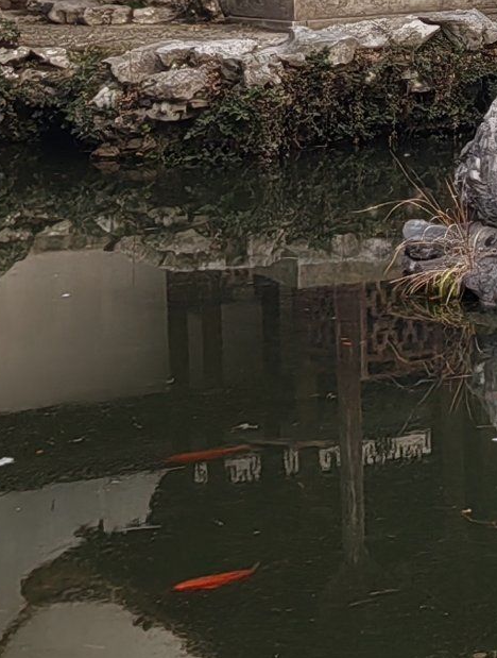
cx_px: 698
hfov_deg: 10.4
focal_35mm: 140
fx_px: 2666
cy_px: -279
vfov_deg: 13.4
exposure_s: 1/172
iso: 50
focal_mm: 5.52
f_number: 1.9
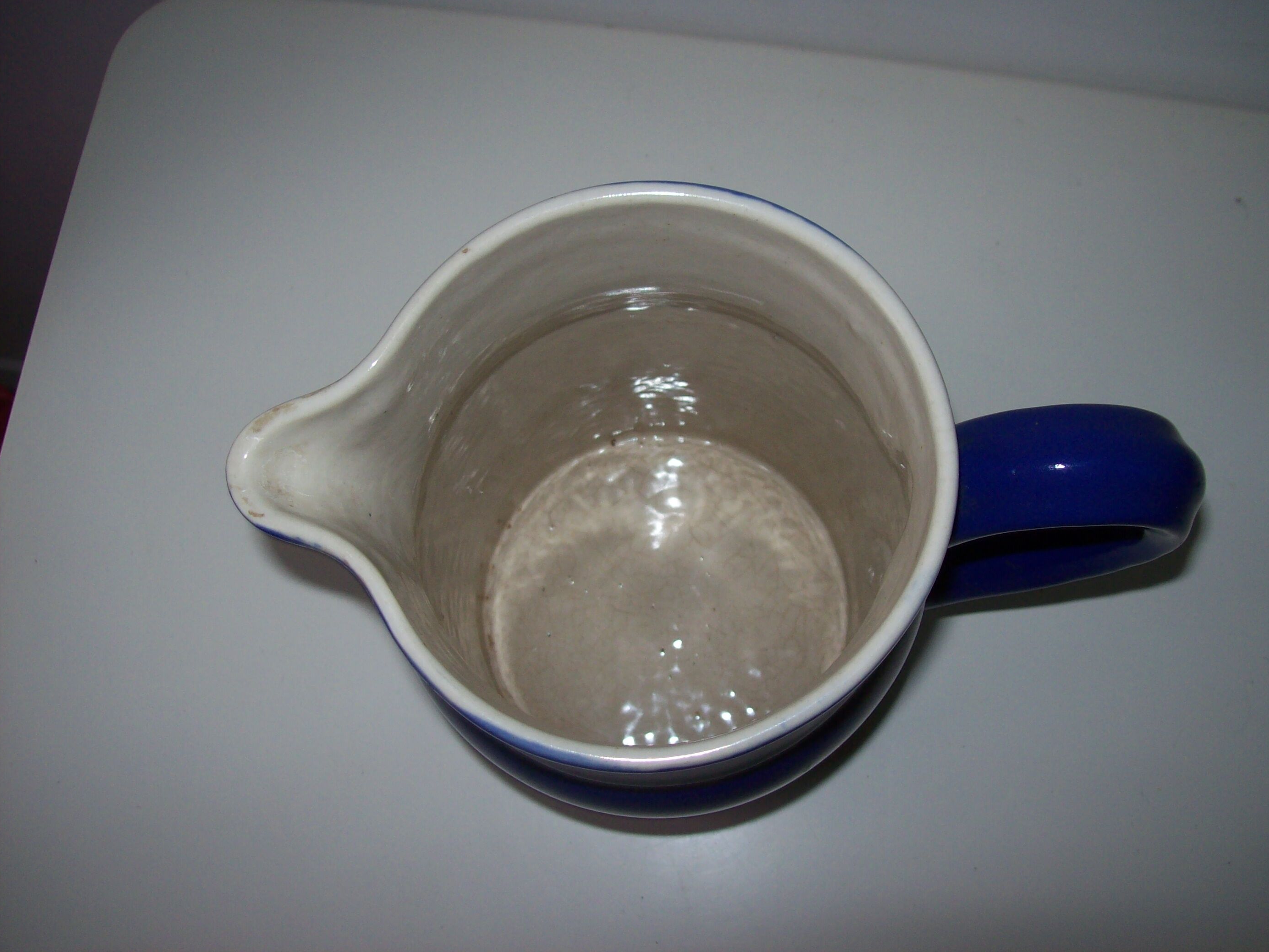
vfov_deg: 38.7
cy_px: 466
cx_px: 648
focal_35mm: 37
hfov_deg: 50.1
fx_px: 1357
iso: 80
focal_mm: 6
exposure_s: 1/64
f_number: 2.7
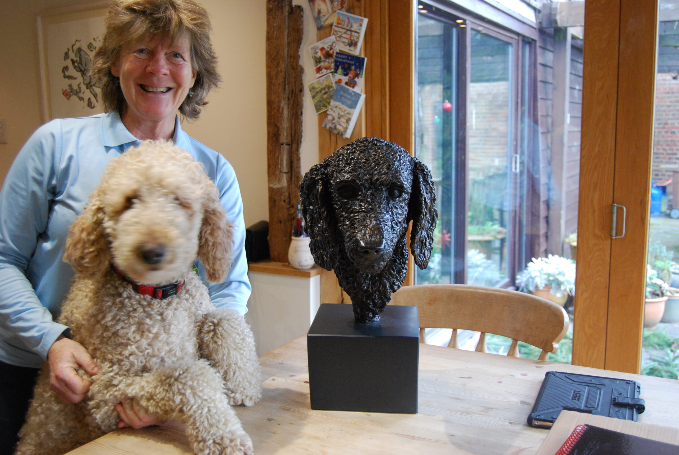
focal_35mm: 36
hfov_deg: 53.1
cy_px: 228
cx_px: 340
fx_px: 680
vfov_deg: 37.0
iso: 800
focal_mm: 24
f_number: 4
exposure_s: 1/40
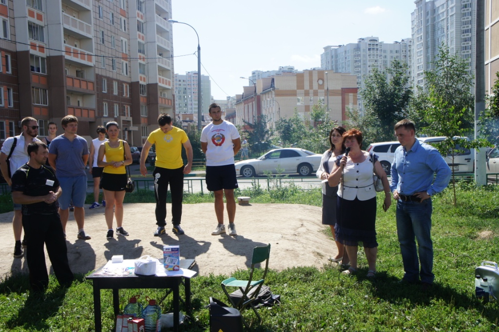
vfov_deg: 33.0
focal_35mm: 40
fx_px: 561
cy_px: 166
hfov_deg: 48.0
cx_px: 250
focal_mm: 27
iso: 200
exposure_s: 1/160
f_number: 13
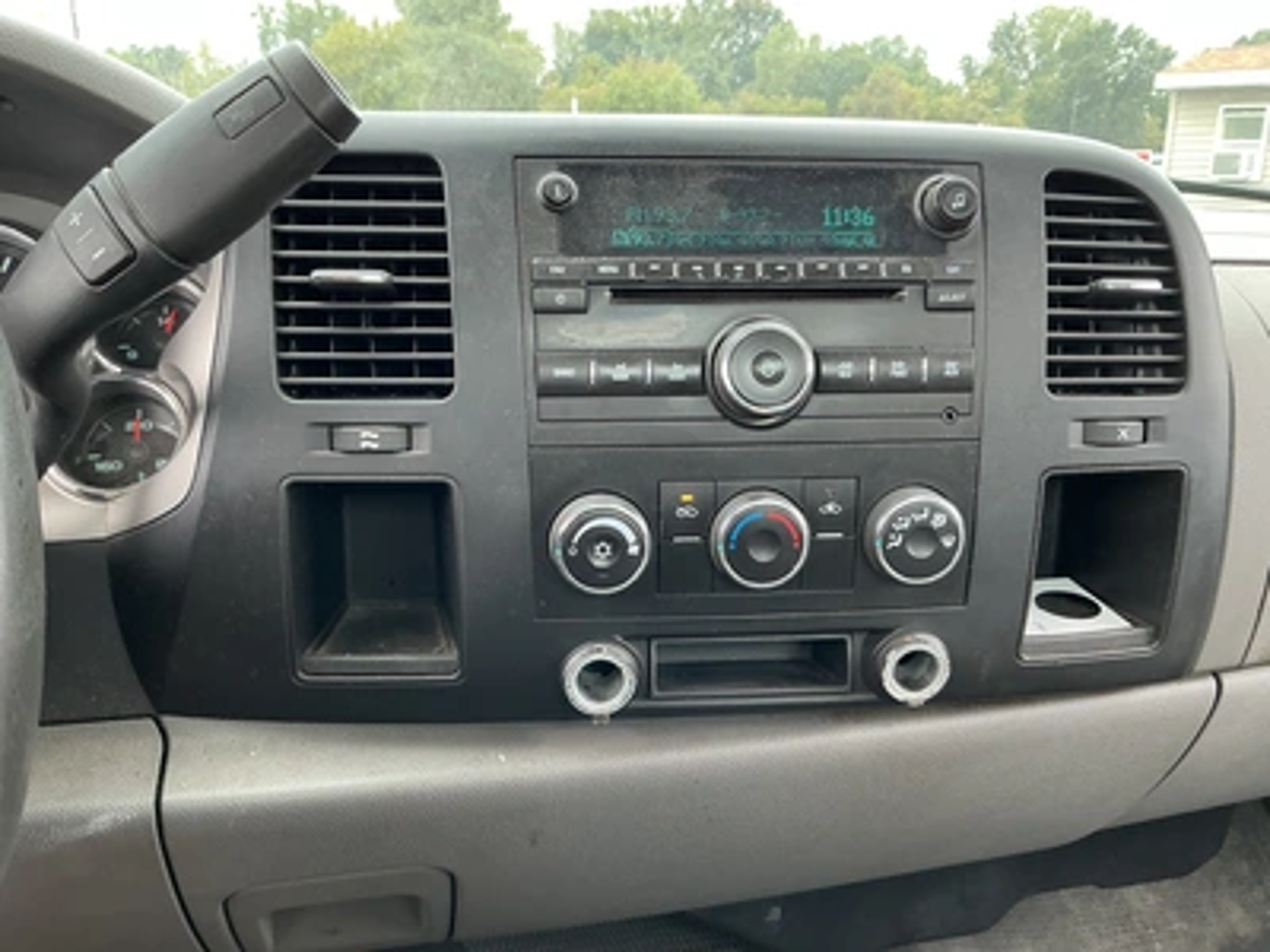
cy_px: 476
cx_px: 635
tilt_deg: -17.7
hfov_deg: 63.4
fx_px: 1027
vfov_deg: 49.7
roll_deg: +1.4
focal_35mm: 28
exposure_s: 1/105
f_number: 1.8
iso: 64
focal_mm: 3
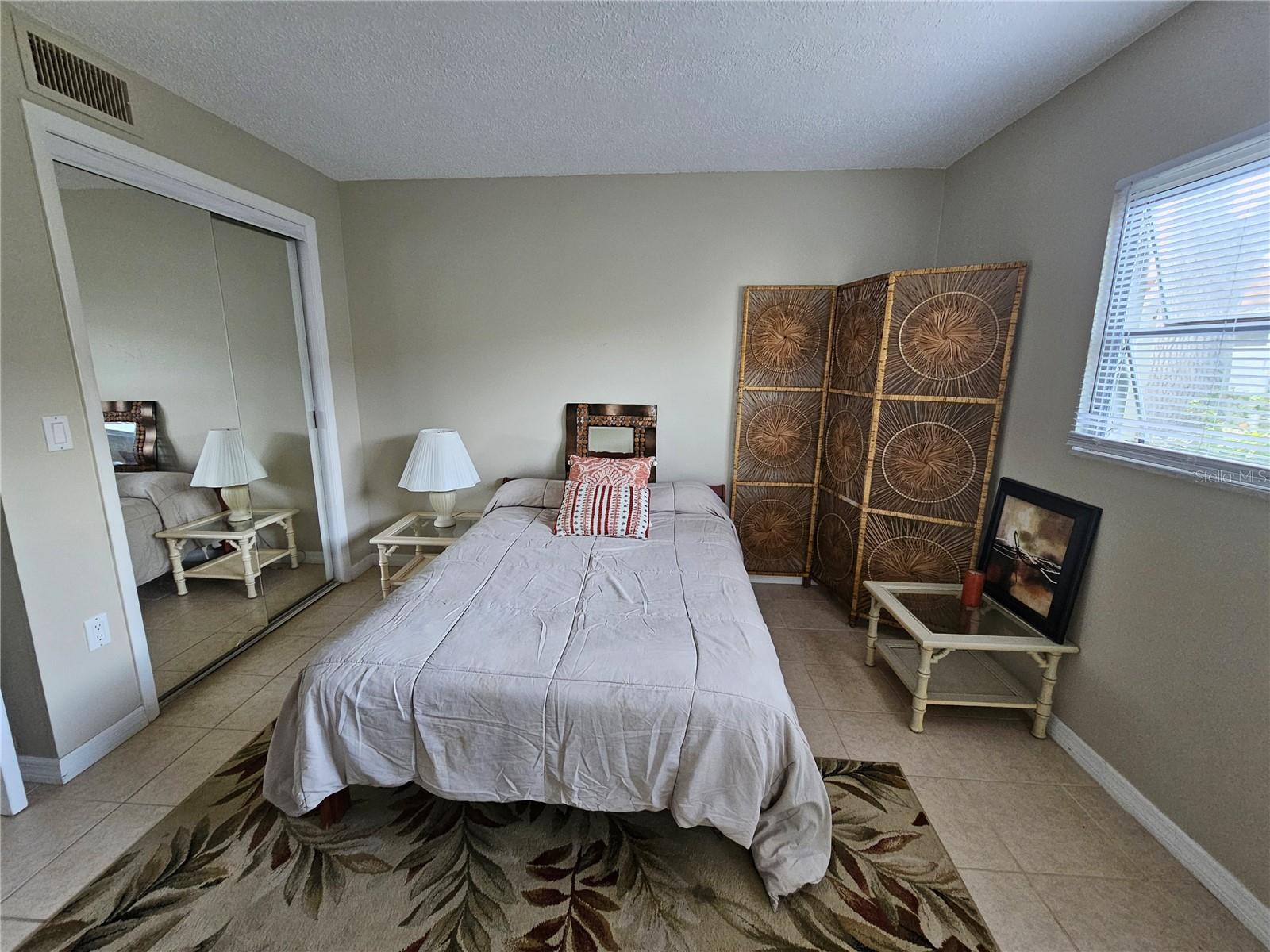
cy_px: 476
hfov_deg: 106.2
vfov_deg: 89.9
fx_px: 477
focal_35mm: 13
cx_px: 635
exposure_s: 1/40
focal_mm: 2.2
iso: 320
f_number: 2.2
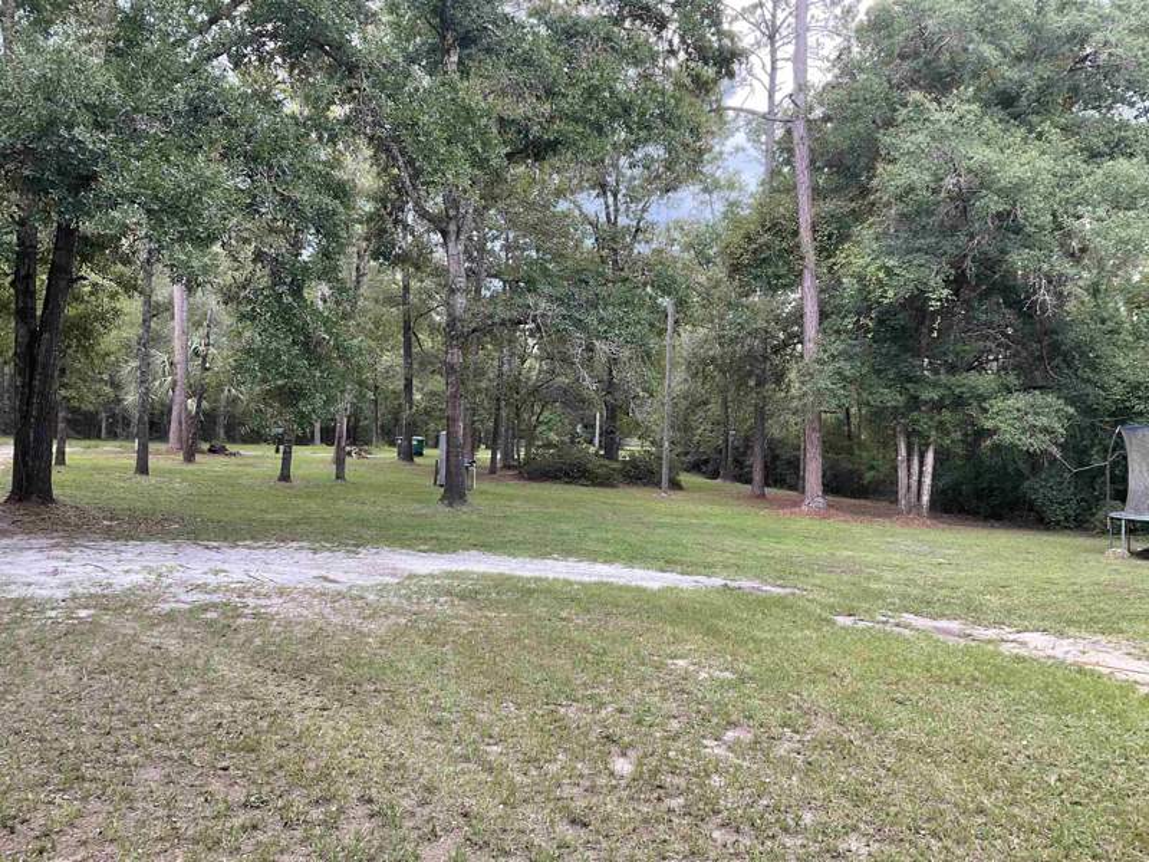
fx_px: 963
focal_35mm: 29
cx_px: 574
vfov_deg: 48.2
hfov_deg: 61.7
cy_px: 431
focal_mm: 3
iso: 20
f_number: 1.8
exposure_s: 1/122
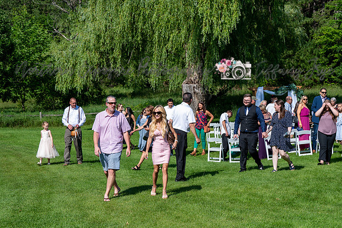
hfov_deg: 28.9
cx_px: 171
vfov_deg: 19.4
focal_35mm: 70
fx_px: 665
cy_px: 114
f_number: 7.1
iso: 100
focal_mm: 70
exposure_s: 1/400
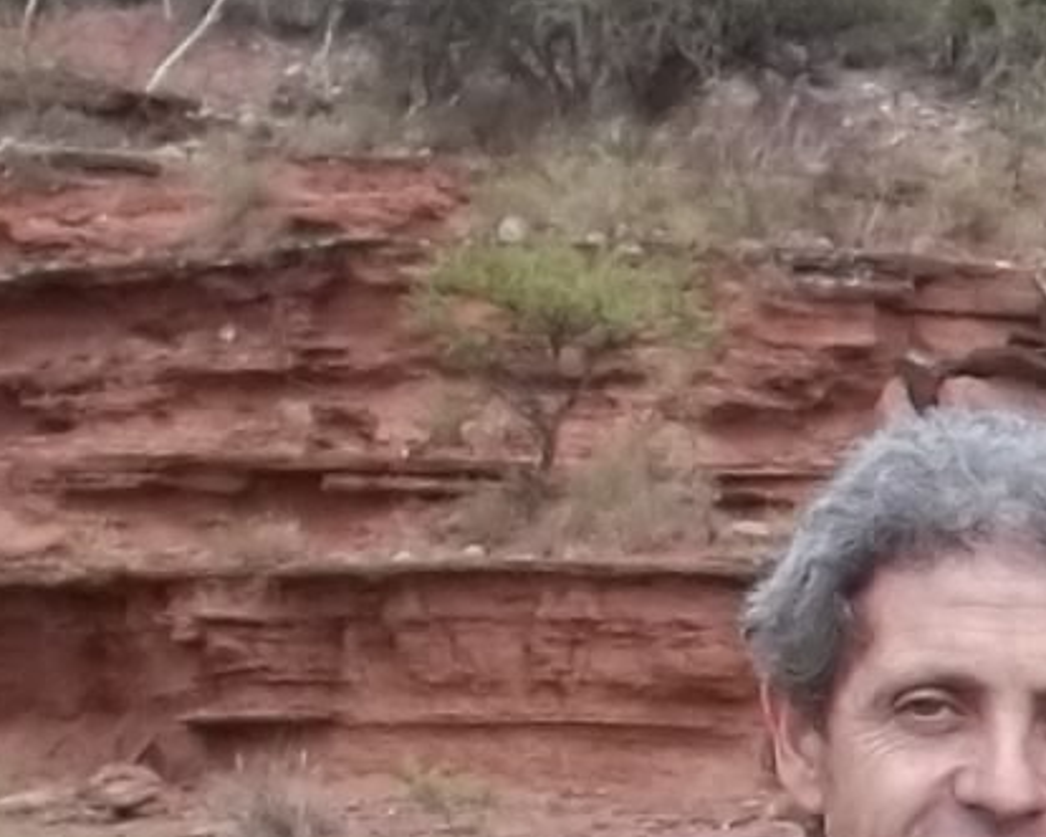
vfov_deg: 6.6
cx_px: 2249
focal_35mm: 224
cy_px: 1988
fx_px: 6933
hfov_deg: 8.1
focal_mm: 5.9
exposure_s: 1/320
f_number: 3.3
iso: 64
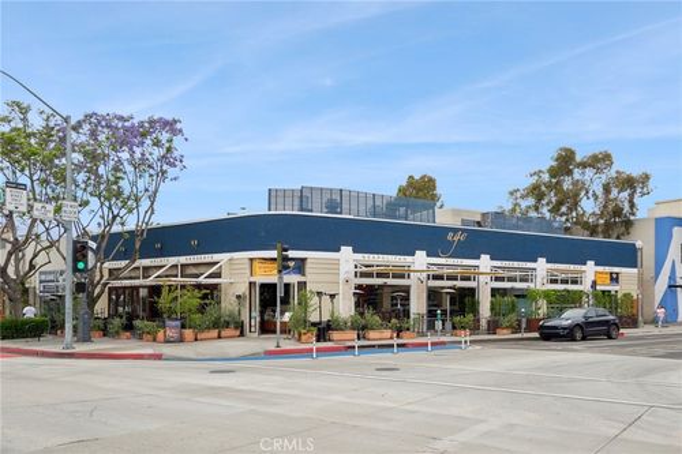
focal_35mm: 29
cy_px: 227
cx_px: 341
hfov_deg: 63.7
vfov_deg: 44.9
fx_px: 549
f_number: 4
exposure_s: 1/1250
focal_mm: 29
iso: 250
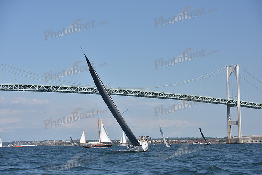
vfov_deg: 17.5
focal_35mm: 78
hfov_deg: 26.0
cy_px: 88
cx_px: 131
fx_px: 568
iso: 250
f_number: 6.3
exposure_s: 1/1000
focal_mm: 78
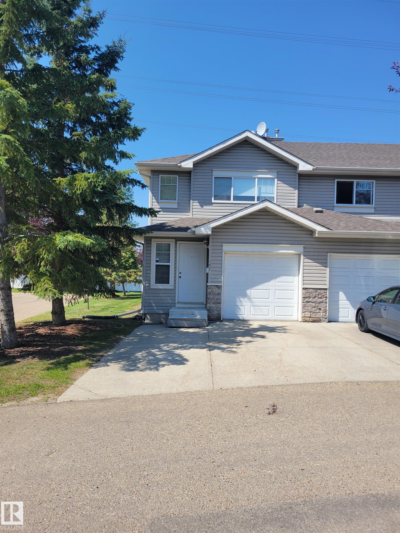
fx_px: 401
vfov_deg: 67.3
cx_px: 200
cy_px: 266
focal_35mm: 26
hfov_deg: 53.1
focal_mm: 5.4
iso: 40
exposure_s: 1/1765
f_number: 1.8
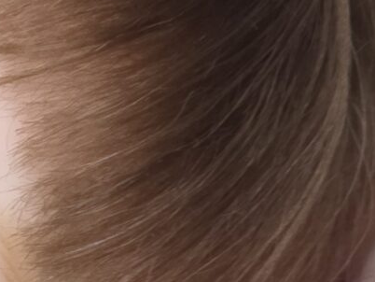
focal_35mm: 439
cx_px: -441
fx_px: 4759
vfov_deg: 3.4
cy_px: 254
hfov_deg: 4.4
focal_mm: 7.9
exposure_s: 1/180
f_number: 2.4
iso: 50
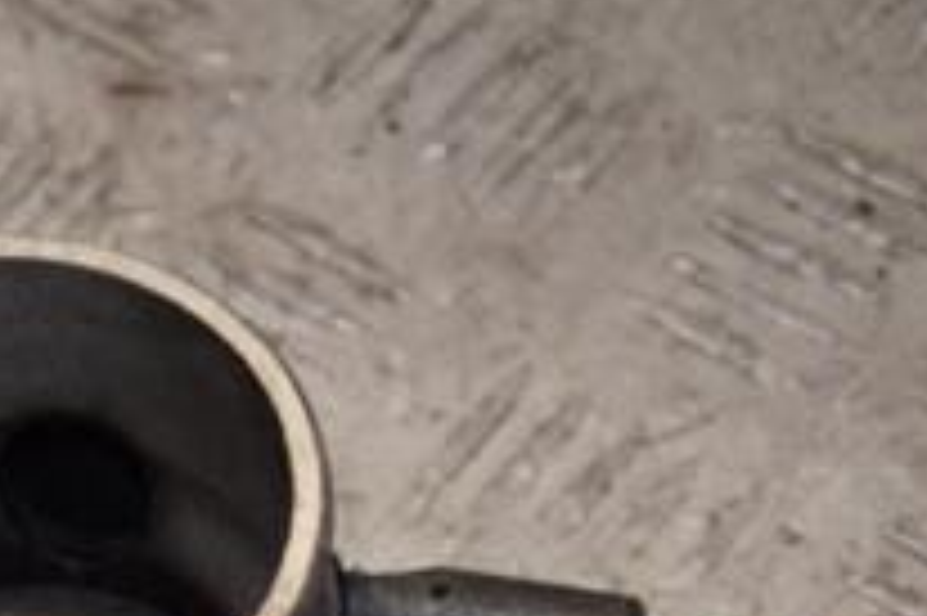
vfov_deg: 5.0
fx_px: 6972
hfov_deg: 7.6
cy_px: 863
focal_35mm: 271
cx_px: -40
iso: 800
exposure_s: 1/200
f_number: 6.3
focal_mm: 62
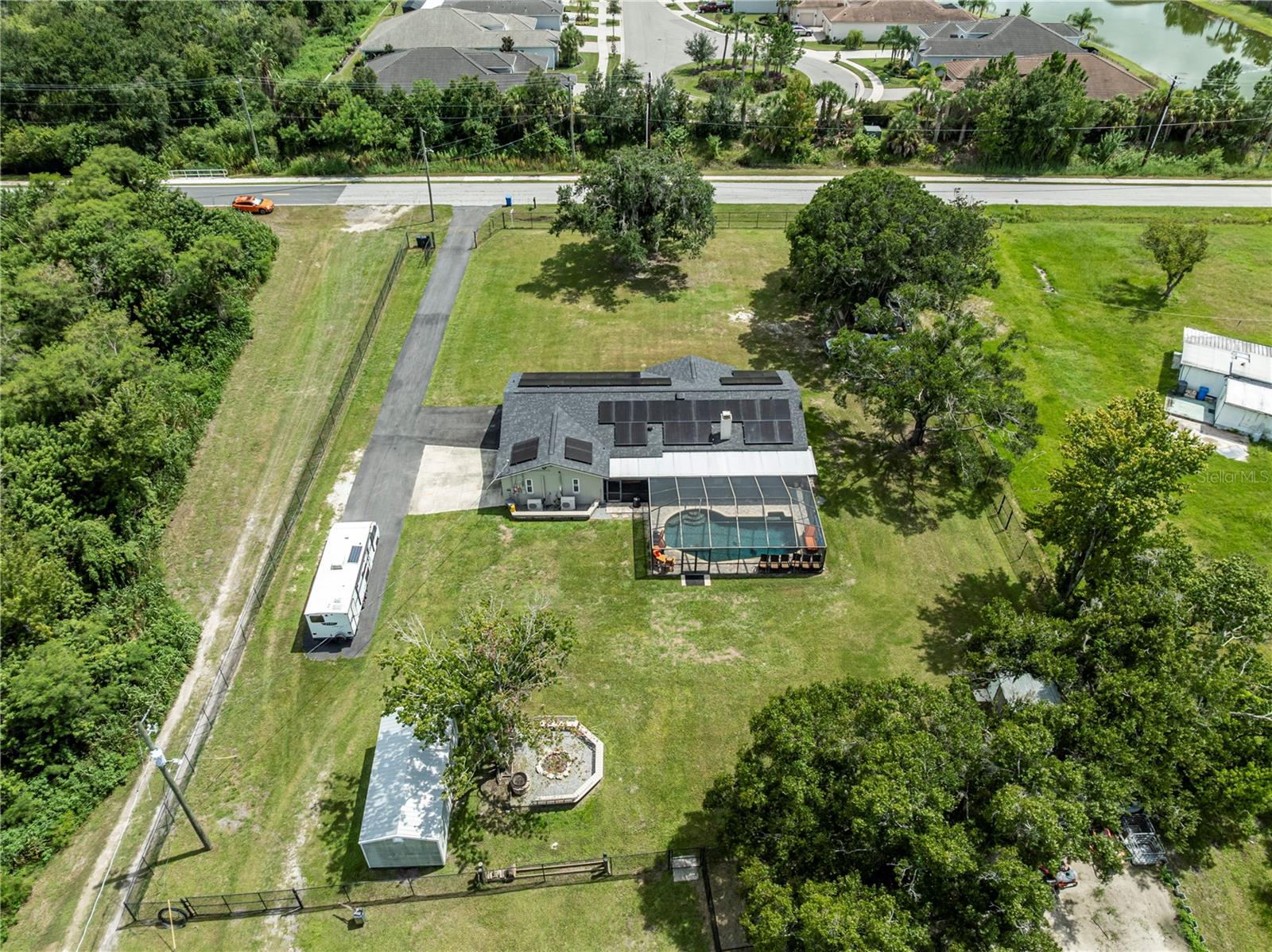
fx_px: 881
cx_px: 636
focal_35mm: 24
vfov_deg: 56.7
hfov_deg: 71.6
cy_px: 476
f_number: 2.8
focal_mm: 12.29
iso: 110
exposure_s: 1/1600
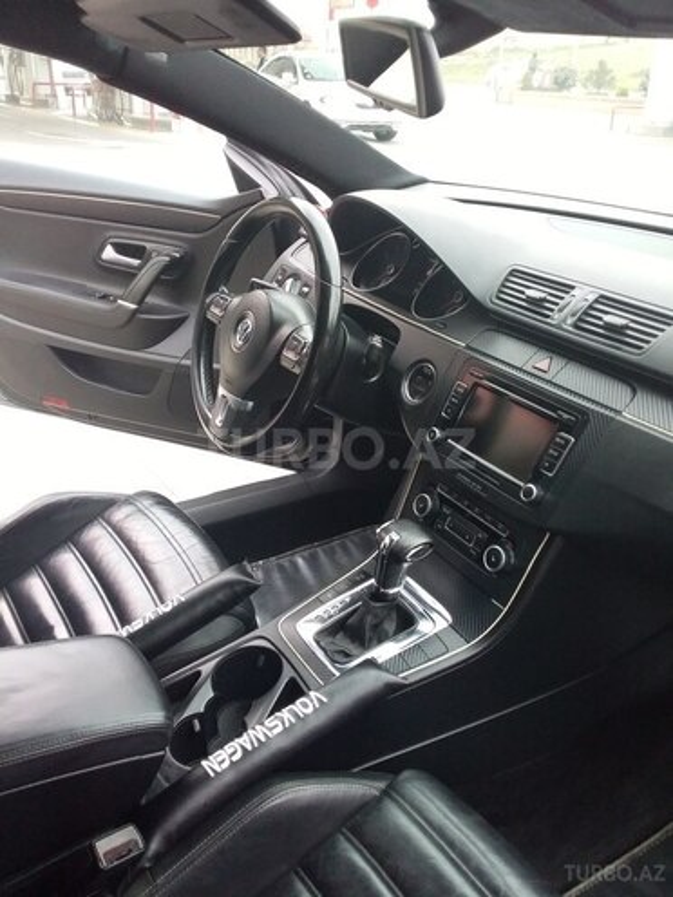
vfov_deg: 58.4
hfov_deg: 45.4
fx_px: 804
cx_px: 336
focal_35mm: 31
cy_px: 448
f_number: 2.2
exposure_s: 1/50
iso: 100
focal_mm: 3.3
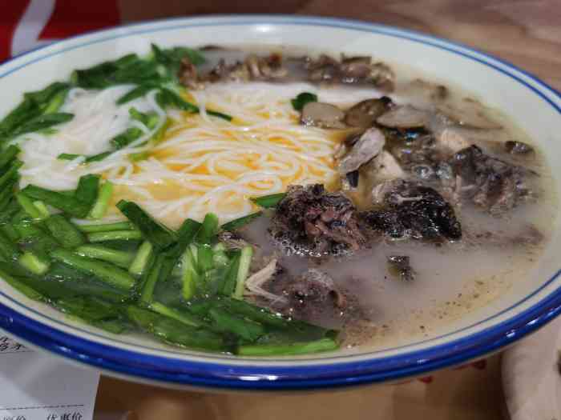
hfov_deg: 58.4
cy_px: 210
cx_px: 280
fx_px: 502
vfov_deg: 45.4
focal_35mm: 31
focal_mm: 5.56
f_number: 1.6
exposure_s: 1/100
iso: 125
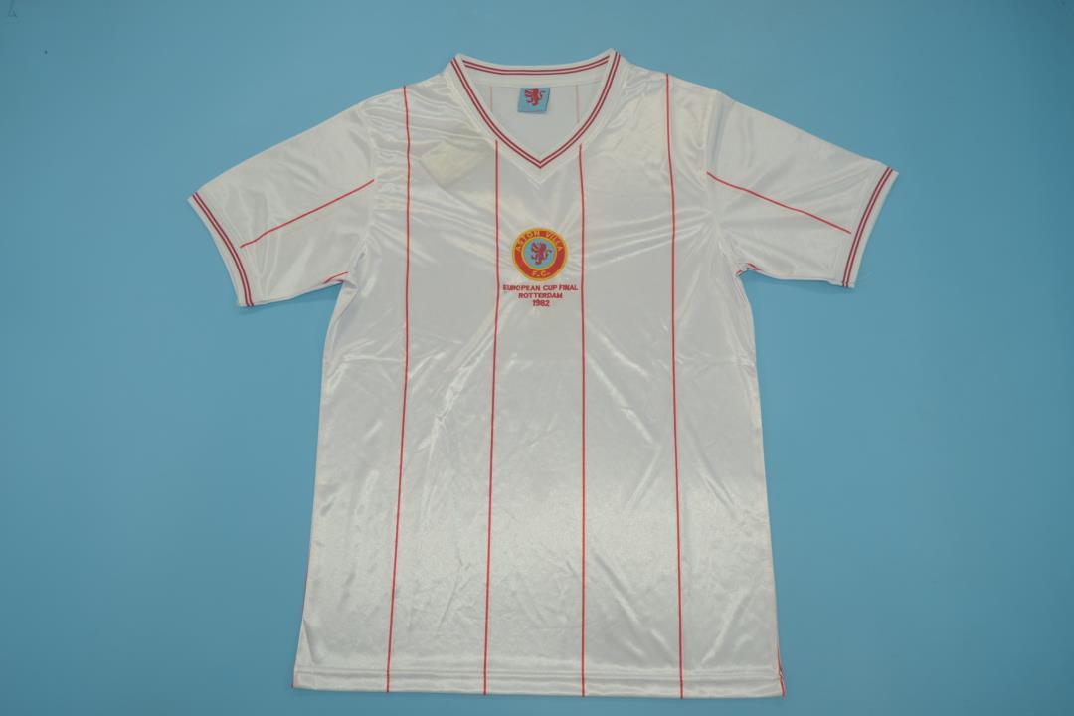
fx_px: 895
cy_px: 358
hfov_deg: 61.9
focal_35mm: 30
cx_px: 537
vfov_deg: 43.6
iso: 200
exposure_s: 1/200
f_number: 5
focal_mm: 20
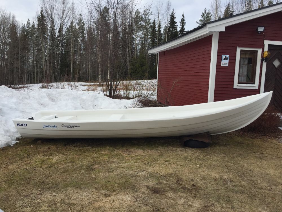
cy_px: 106
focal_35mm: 29
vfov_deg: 48.2
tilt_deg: -6.2
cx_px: 141
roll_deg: -1.4
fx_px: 236
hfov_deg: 61.7
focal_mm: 4.15
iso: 32
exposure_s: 1/2198
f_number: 2.2
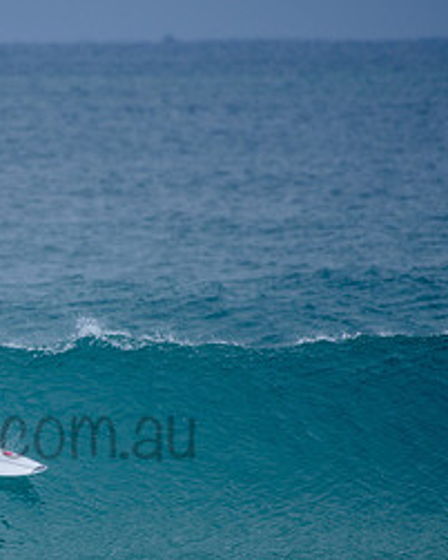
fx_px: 18270
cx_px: -40
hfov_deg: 1.4
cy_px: 407
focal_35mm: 1103
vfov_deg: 1.8
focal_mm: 500
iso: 125
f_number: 5.6
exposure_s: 1/800
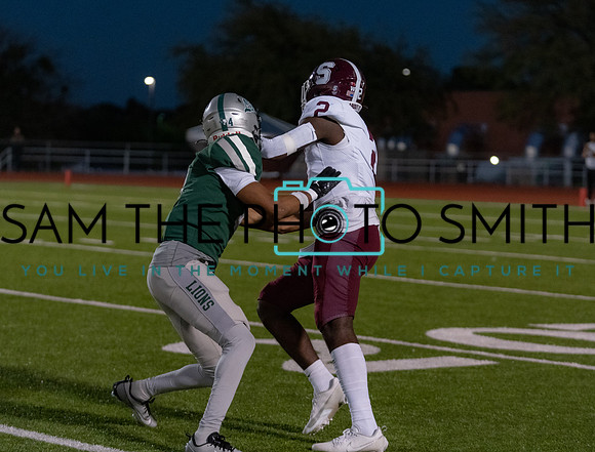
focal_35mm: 124
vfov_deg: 12.0
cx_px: 297
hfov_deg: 15.8
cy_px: 175
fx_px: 2147
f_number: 2.8
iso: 5000
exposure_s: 1/1250
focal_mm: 93
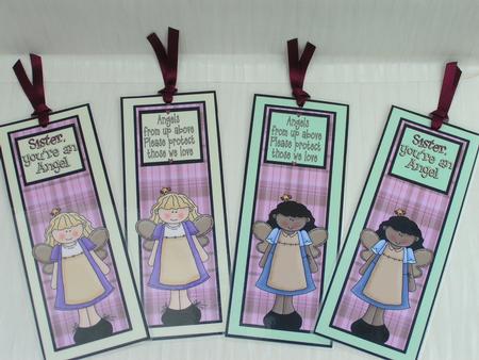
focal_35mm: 63
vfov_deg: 23.3
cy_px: 180
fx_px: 872
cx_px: 240
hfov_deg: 30.7
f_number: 5
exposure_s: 1/400
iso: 50
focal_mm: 9.7
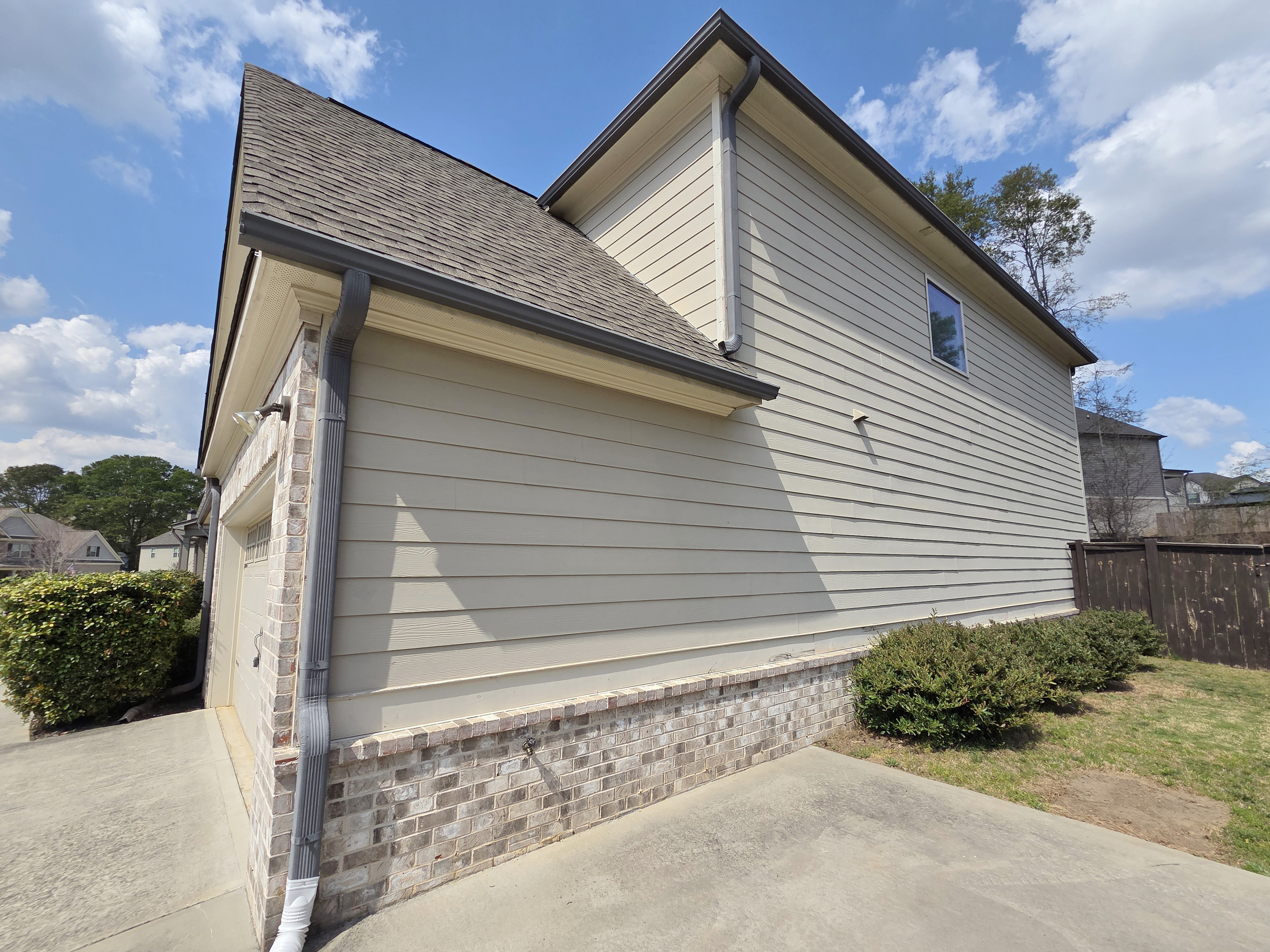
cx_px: 657
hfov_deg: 102.0
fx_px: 514
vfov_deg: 85.6
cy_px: 498
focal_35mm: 14
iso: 50
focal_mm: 2.2
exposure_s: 1/2760
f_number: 2.2
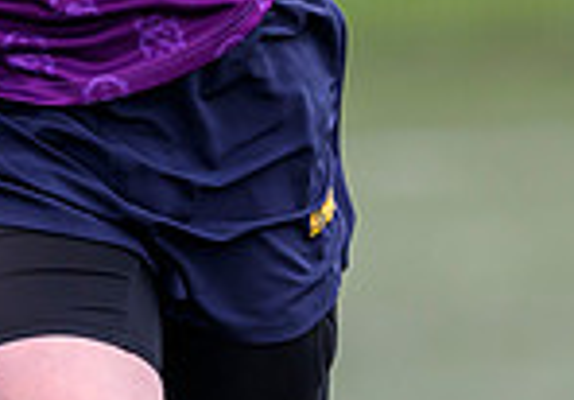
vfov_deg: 0.7
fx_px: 34619
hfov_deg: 0.9
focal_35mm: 2142
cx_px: -493
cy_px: -33
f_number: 3.5
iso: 500
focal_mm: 400
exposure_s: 1/1250
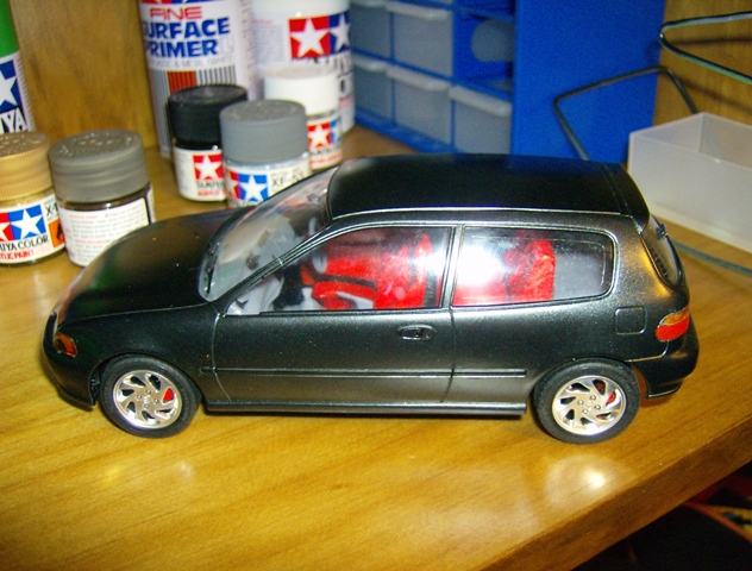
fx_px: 786
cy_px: 286
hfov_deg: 51.2
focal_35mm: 36
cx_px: 376
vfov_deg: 40.0
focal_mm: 6
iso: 200
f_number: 2.8
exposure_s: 1/60
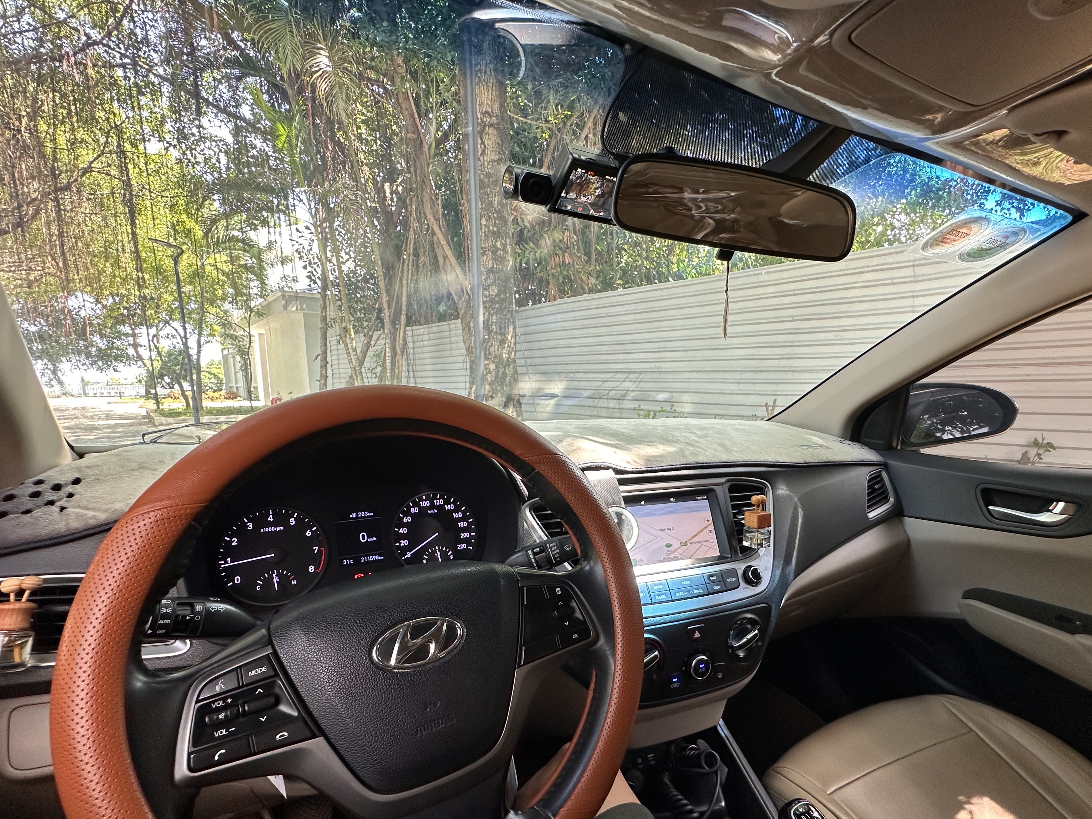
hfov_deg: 90.9
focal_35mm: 17
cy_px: 463
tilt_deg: -8.9
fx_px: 536
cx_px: 579
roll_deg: -0.8
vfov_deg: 74.4
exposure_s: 1/99
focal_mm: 2.22
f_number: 2.2
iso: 125
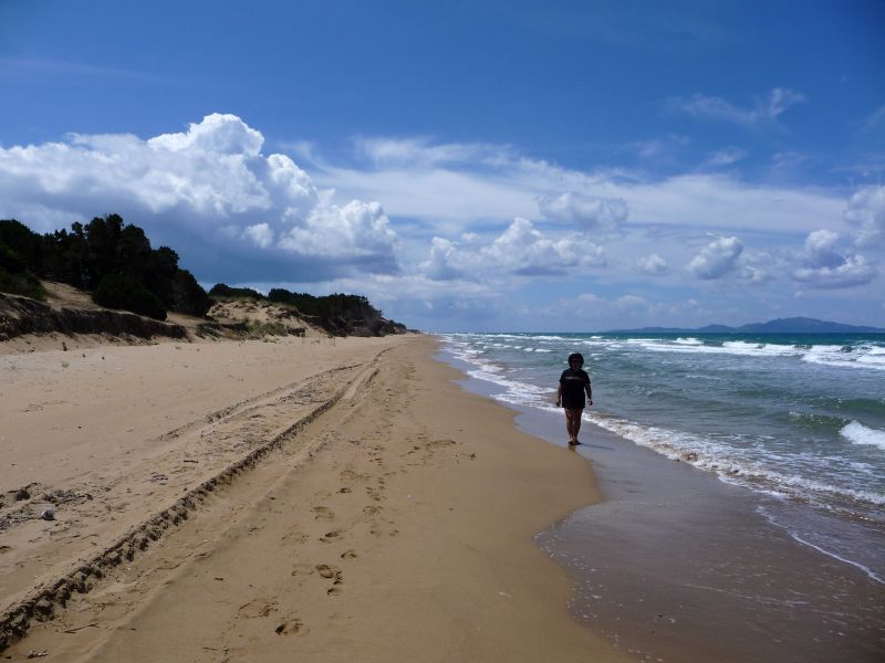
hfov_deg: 63.4
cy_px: 332
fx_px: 716
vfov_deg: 49.7
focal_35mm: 28
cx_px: 442
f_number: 8
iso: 100
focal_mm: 4.7
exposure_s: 1/500
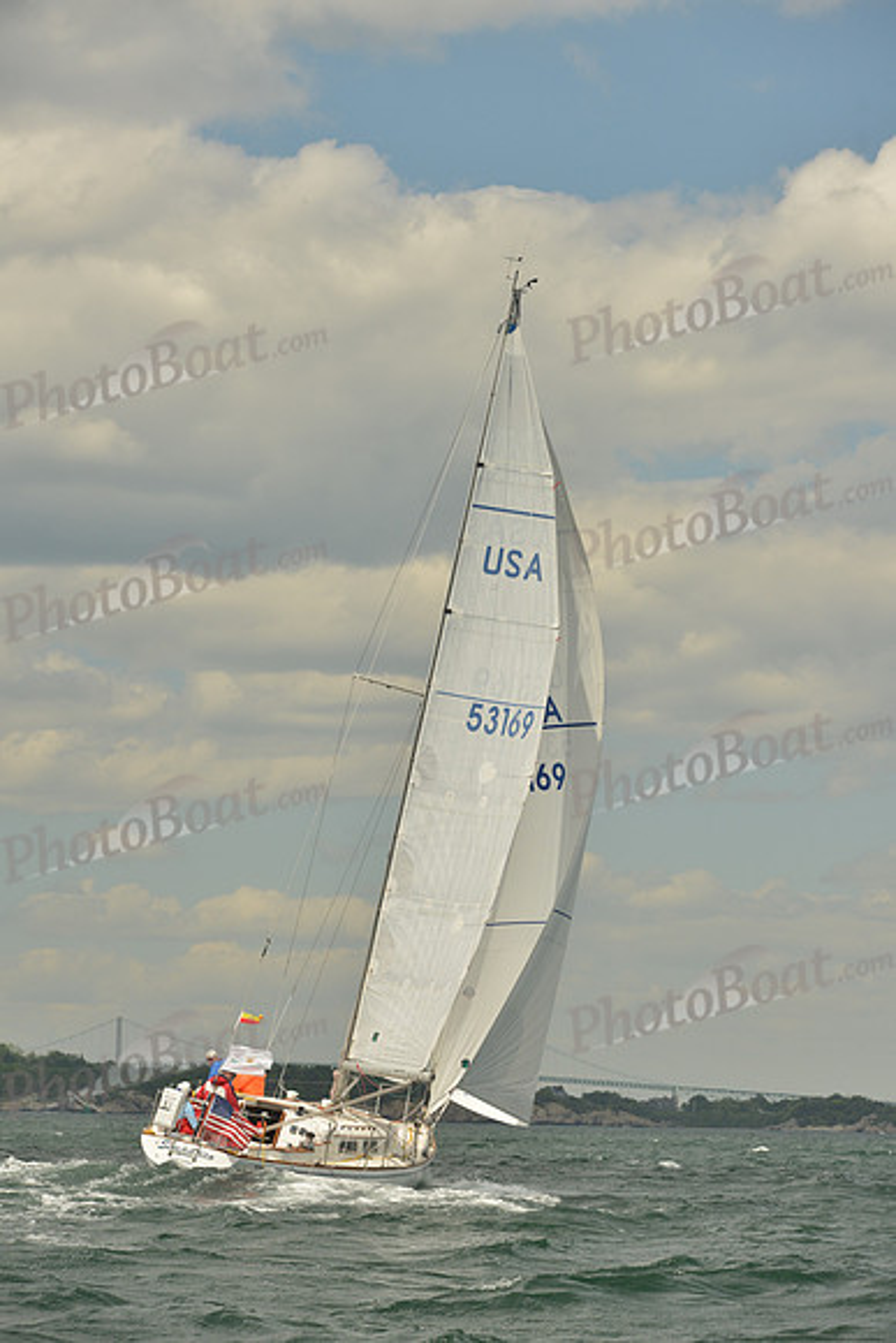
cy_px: 672
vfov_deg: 15.8
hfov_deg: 10.6
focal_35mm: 130
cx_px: 448
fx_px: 4850
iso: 400
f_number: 7.1
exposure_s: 1/800
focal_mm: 130
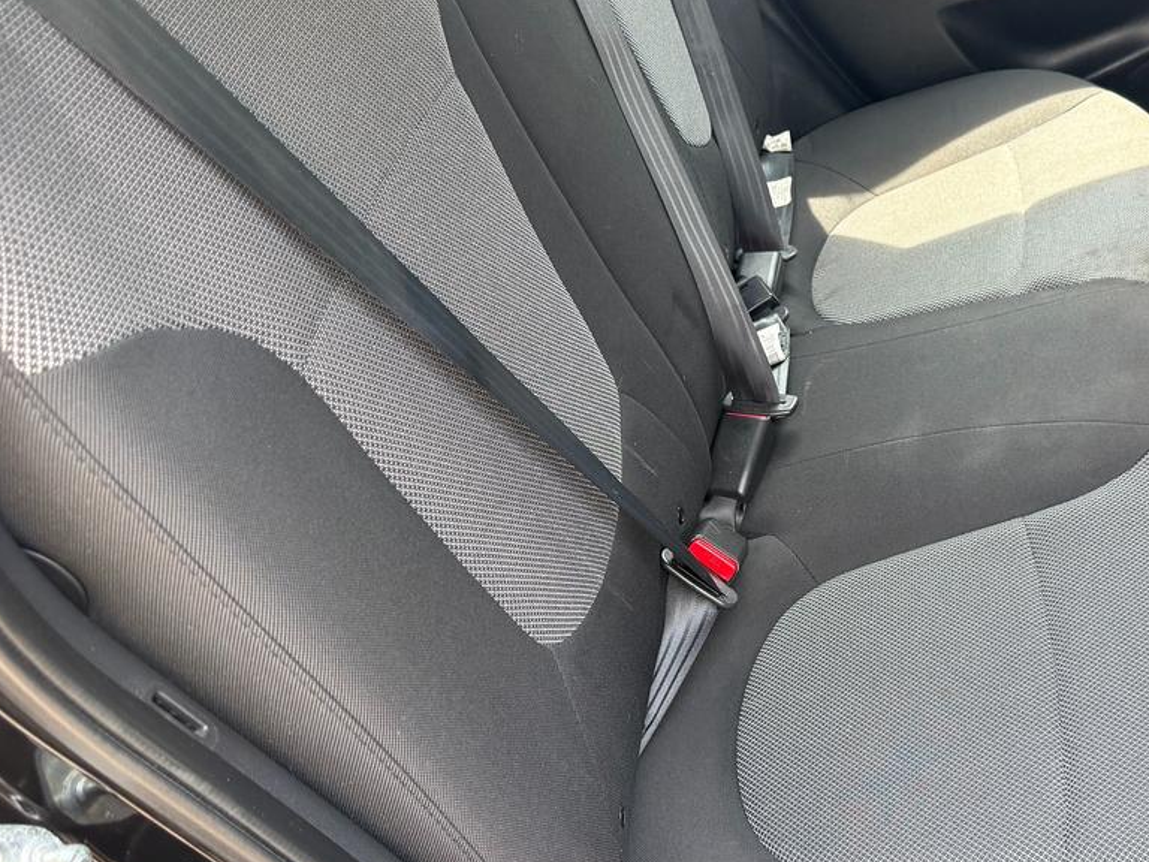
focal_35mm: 40
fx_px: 1328
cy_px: 447
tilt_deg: -41.1
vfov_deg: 36.0
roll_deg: +1.0
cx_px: 838
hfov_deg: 45.4
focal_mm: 6.76
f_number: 1.78
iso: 160
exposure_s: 1/243
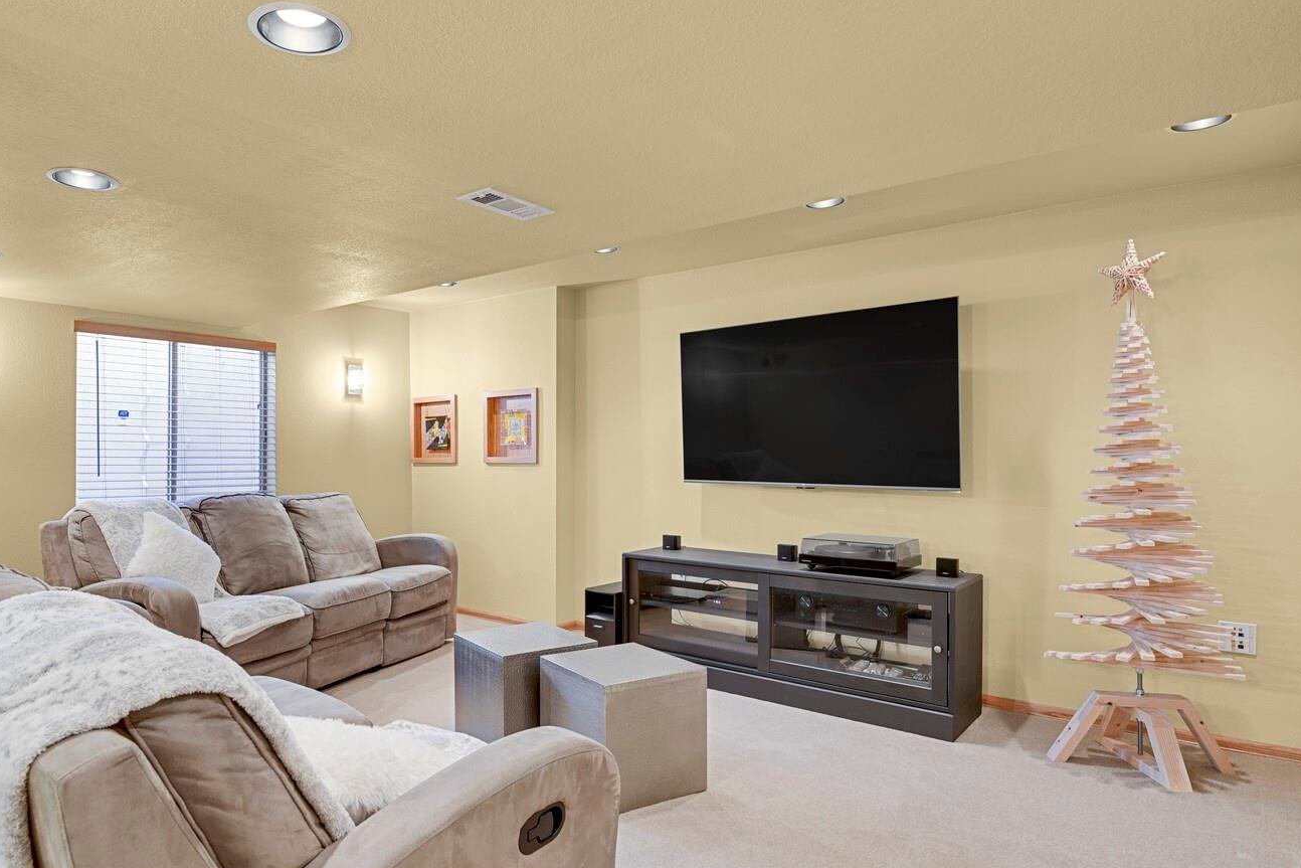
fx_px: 759
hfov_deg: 80.3
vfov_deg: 59.5
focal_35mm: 21
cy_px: 447
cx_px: 524
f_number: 8
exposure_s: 10
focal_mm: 17
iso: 250
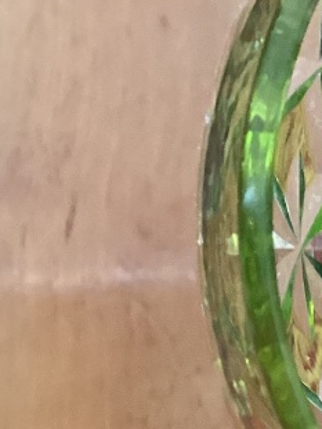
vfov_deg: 16.4
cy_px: 131
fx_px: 1486
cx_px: 557
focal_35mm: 120
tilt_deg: -82.0
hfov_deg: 11.6
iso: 320
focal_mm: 3.3
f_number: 2.4
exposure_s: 1/40
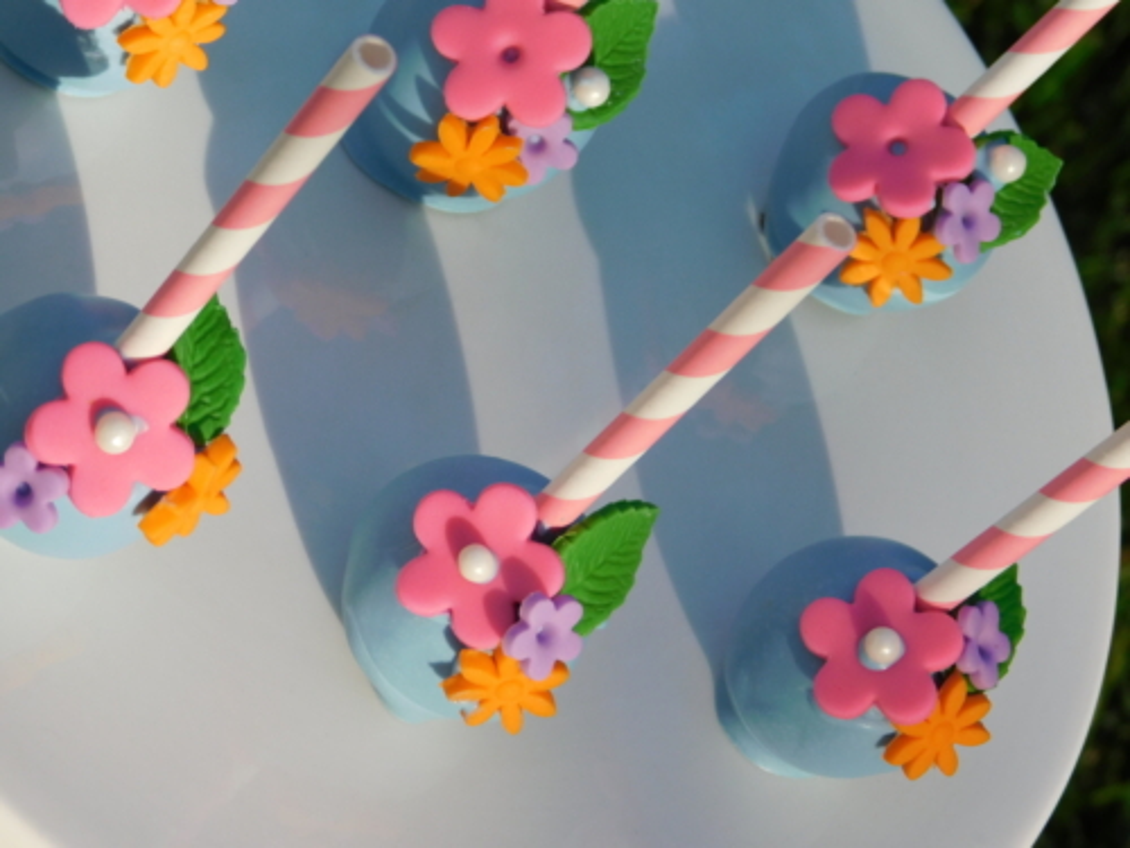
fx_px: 5549
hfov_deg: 11.6
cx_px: 565
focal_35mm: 170
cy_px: 424
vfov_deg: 8.7
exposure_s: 1/250
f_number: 5.3
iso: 125
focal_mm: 30.1
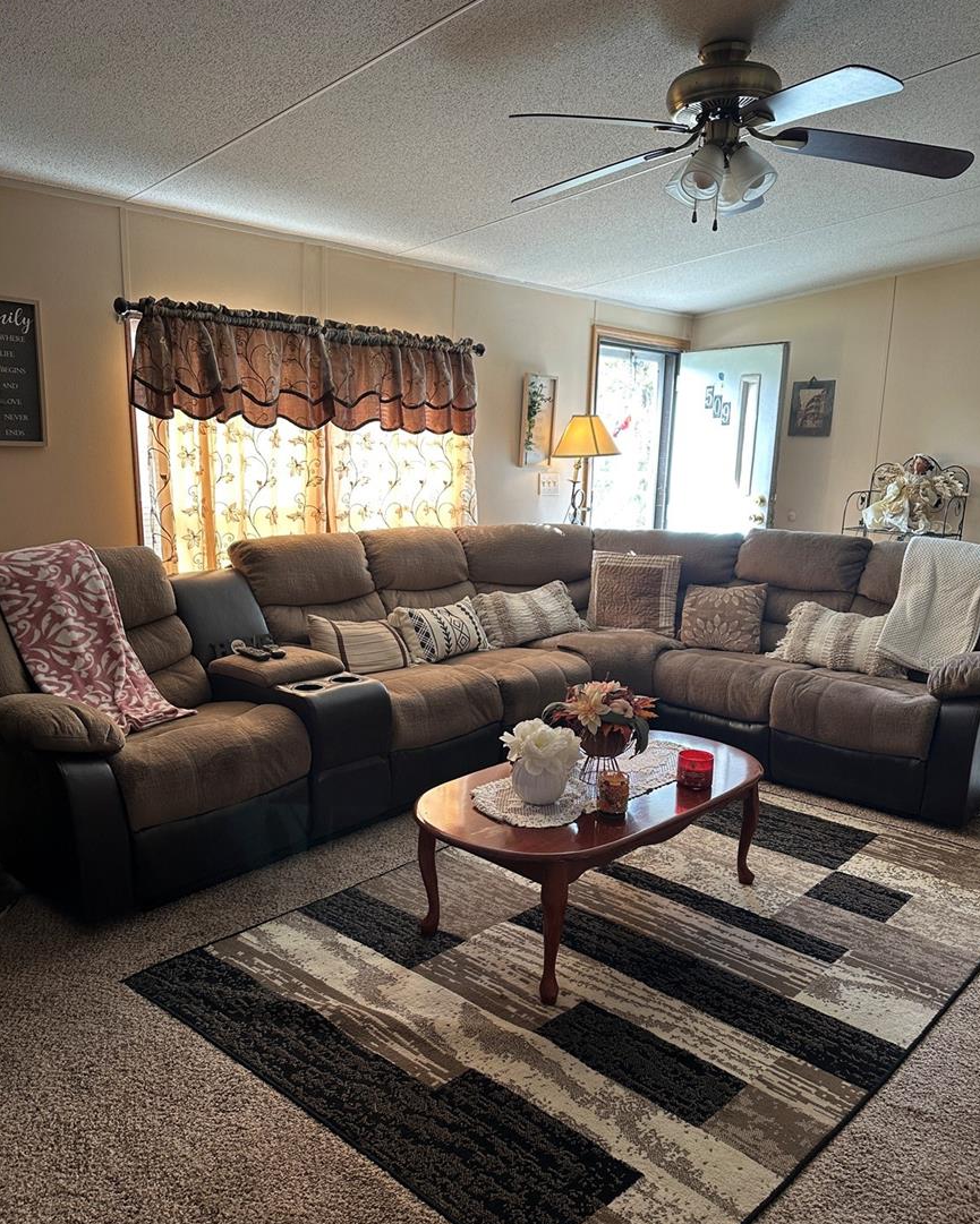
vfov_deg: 65.9
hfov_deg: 54.9
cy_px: 661
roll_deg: -2.2
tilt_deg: -13.2
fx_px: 943
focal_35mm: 26
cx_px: 489
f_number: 1.78
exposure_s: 1/120
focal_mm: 6.86
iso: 125
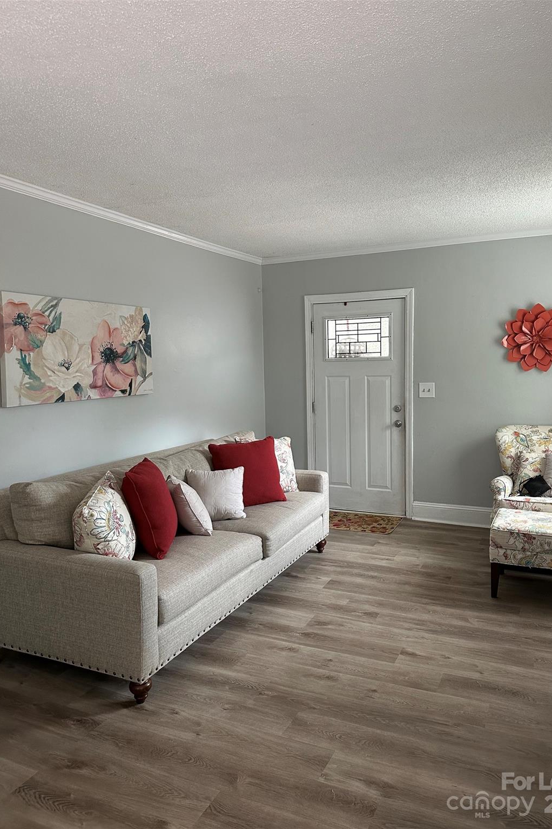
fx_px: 575
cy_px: 414
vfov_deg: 71.5
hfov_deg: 51.2
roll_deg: +1.8
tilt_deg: -6.1
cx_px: 307
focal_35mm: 25
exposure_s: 1/85
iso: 250
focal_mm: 6.86
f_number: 1.78
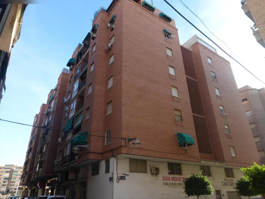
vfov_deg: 56.8
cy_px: 100
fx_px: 184
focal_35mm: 24
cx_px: 132
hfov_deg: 71.6
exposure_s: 1/200
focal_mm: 4.3
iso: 100
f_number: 3.3
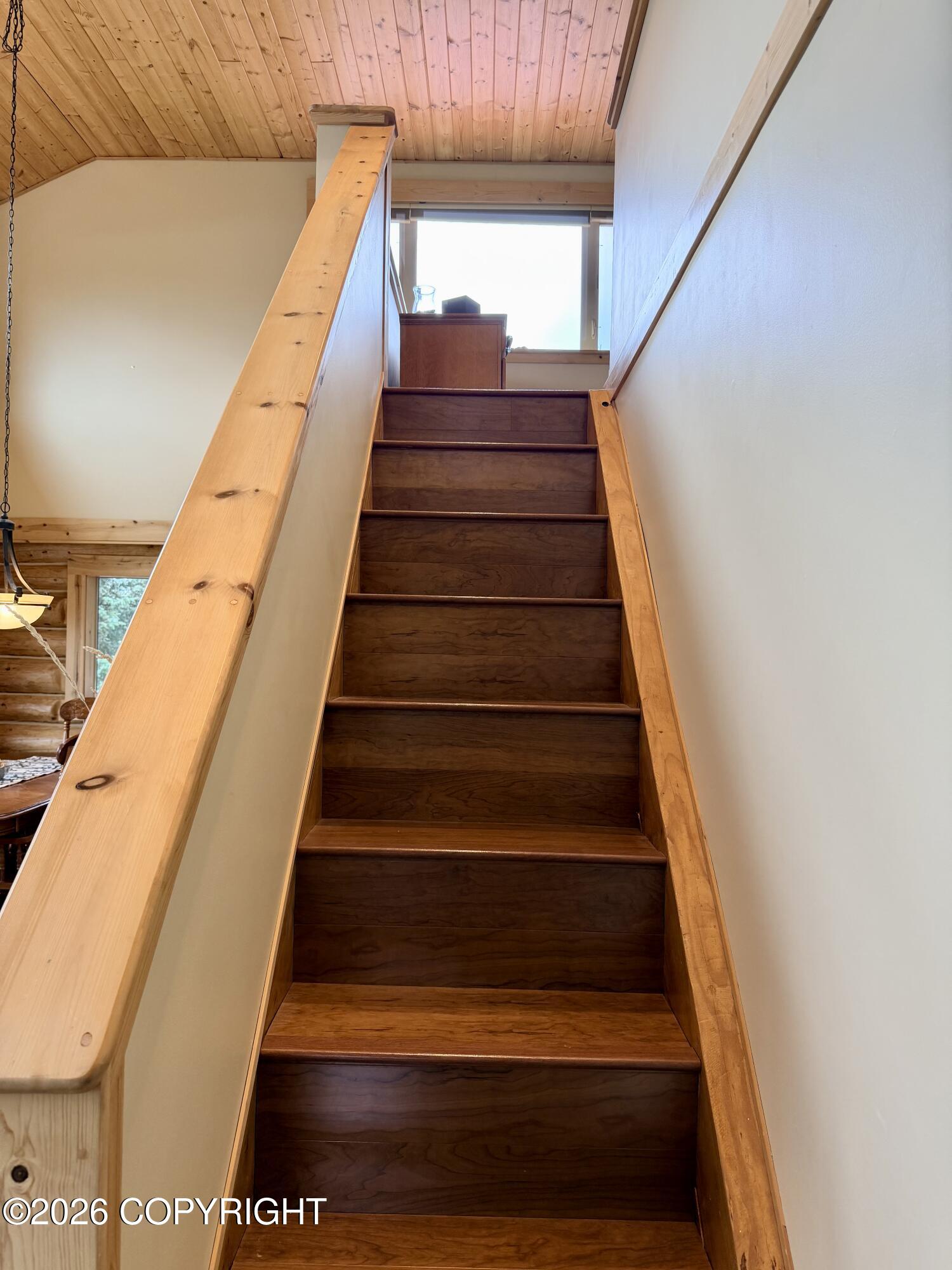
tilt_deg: +0.1
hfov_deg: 56.8
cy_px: 635
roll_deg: -1.3
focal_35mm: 24
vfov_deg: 71.6
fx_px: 880
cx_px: 476
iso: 125
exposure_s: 1/120
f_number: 1.78
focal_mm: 6.76
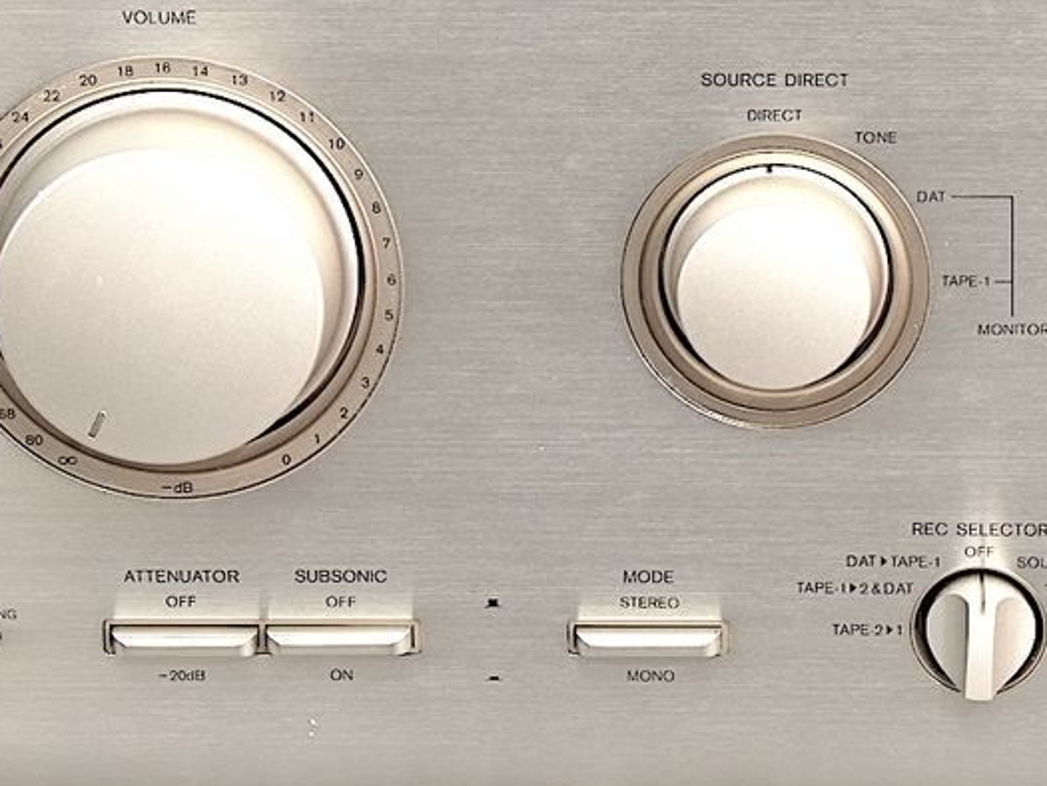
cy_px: 379
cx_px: 642
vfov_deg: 5.4
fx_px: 8350
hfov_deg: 7.2
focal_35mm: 276
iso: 100
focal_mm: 27.1
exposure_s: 1/3.2
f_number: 5.4
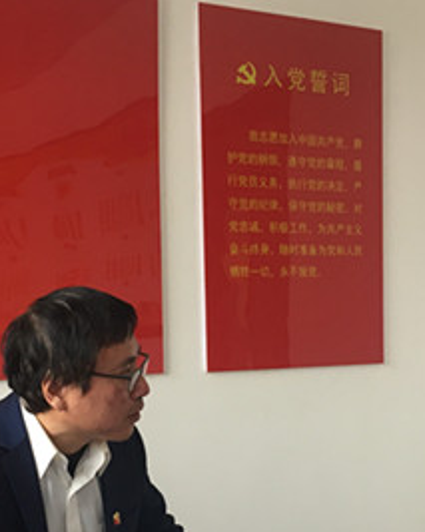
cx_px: 154
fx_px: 1087
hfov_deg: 22.1
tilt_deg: -4.4
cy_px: 435
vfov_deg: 26.9
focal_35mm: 69
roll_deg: +1.8
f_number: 2.2
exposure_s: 1/33
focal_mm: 4.15
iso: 64
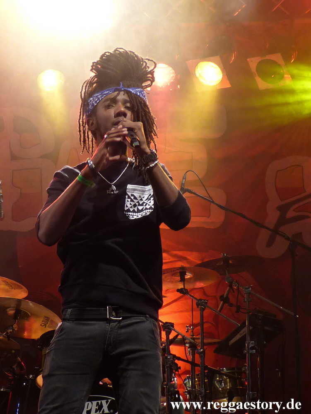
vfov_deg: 31.7
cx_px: 156
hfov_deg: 24.0
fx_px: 730
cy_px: 207
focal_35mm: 61
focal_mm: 10.9
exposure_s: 1/60
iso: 200
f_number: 2.8
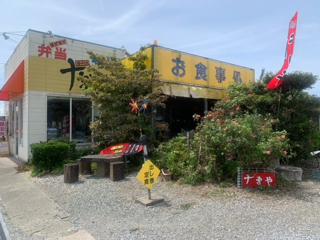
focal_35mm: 26
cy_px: 120
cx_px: 160
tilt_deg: +3.5
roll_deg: +2.1
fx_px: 240
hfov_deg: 67.3
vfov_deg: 53.1
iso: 25
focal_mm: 4.25
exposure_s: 1/2309
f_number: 1.8
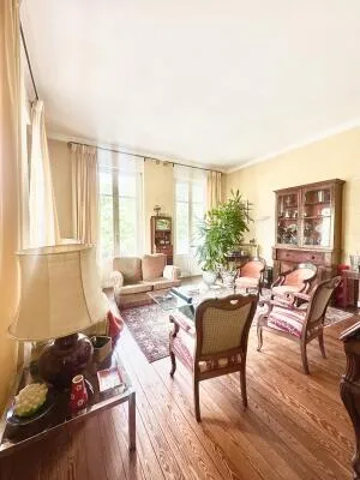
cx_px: 180
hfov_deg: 85.7
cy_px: 240
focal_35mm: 14
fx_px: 194
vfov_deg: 102.1
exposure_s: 1/99
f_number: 2.2
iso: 80
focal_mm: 2.22
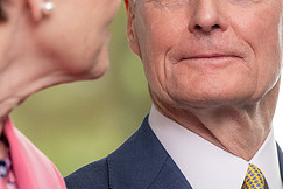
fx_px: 3749
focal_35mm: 477
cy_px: 8
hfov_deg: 4.3
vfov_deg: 2.9
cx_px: 136
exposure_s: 1/400
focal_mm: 200
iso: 2000
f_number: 4
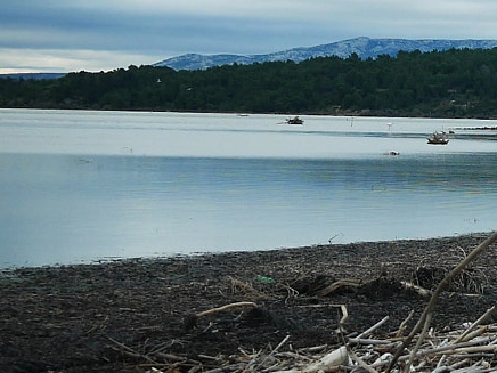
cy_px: 136
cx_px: 617
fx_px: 2527
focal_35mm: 176
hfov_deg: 11.0
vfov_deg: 8.4
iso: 200
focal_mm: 19
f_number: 3.8
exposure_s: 1/1000
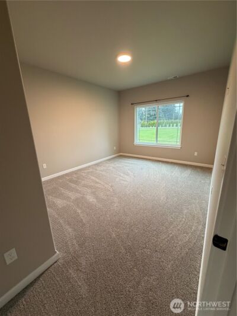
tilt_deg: -15.5
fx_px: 128
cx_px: 118
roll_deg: +1.1
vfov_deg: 102.1
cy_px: 158
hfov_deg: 85.7
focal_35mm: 14
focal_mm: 2.22
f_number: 2.2
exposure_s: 1/60
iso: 320
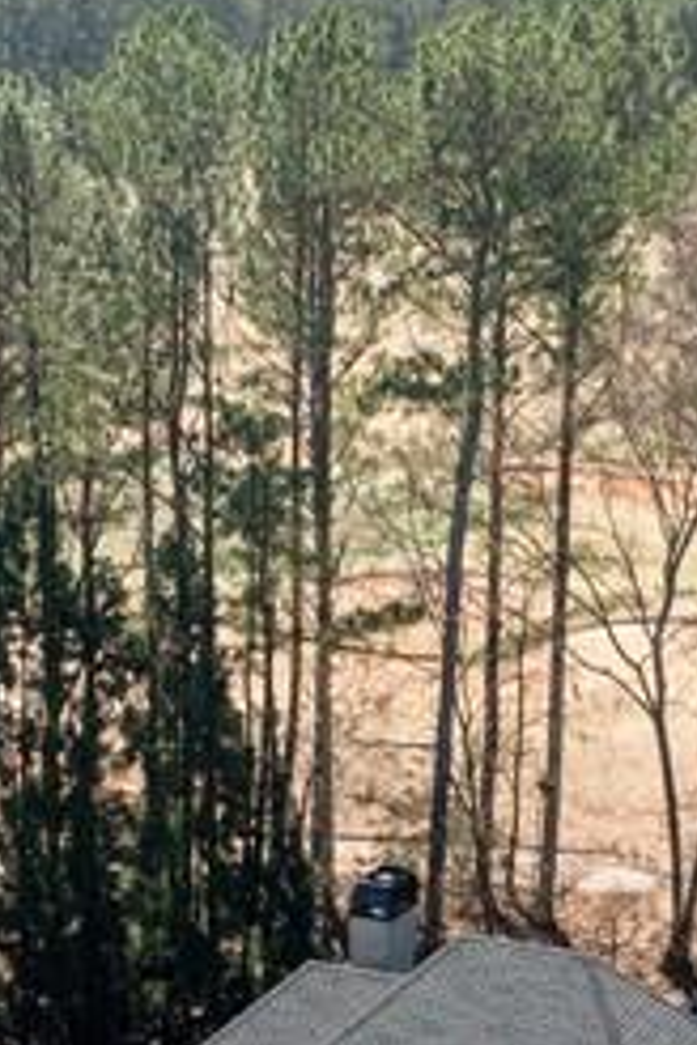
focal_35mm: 104
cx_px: 106
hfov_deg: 13.1
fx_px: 3020
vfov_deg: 19.3
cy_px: 952
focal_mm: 12.29
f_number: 2.8
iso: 250
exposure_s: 1/4000
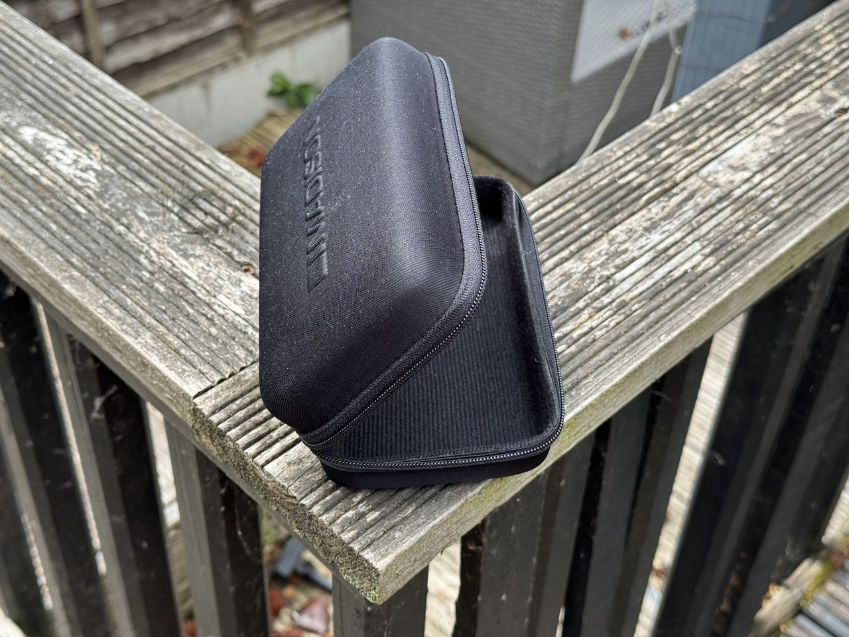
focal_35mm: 48
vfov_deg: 30.3
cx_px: 424
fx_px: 1177
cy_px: 318
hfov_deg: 39.7
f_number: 1.78
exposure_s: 1/812
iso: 64
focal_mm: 6.76
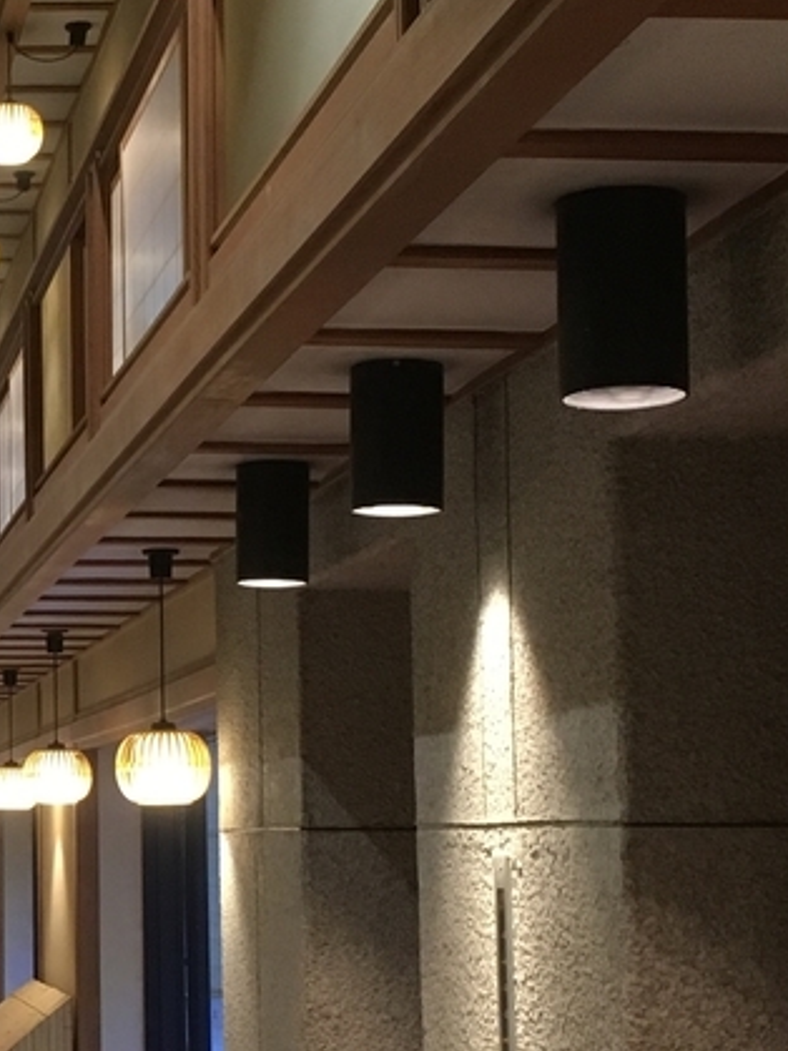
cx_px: -153
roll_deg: -0.5
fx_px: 2521
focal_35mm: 83
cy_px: 630
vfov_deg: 23.5
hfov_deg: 17.0
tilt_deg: +4.4
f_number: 2.2
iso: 125
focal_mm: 4.15
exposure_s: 1/30
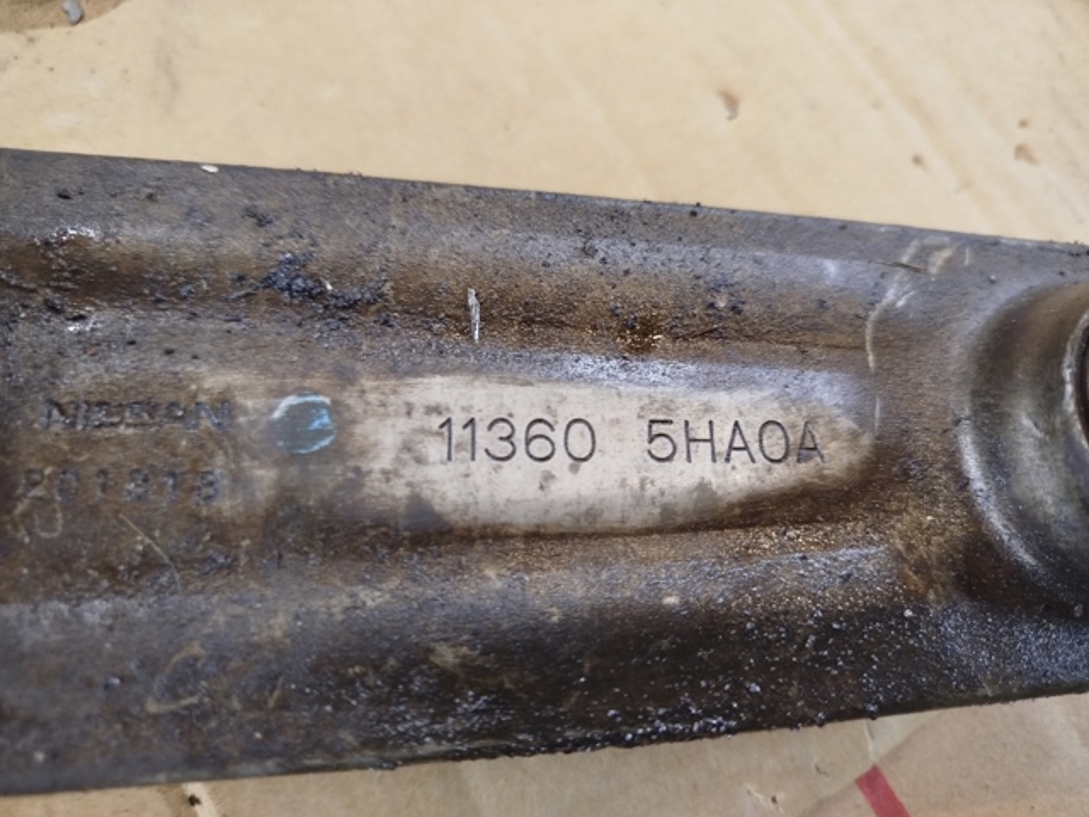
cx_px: 544
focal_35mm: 24
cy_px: 408
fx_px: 755
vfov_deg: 56.8
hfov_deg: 71.6
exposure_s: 1/33
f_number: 1.7
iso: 500
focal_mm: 5.31
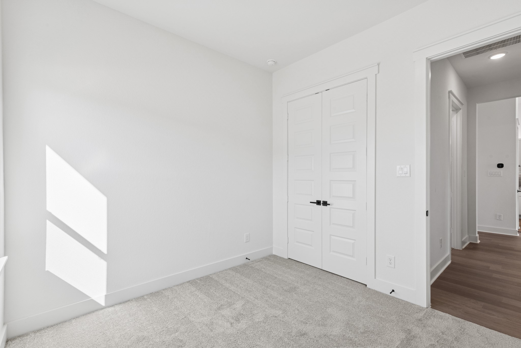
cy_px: 174
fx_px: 232
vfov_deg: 73.8
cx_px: 260
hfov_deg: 96.7
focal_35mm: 16
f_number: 9
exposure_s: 1/40
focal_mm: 16
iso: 100
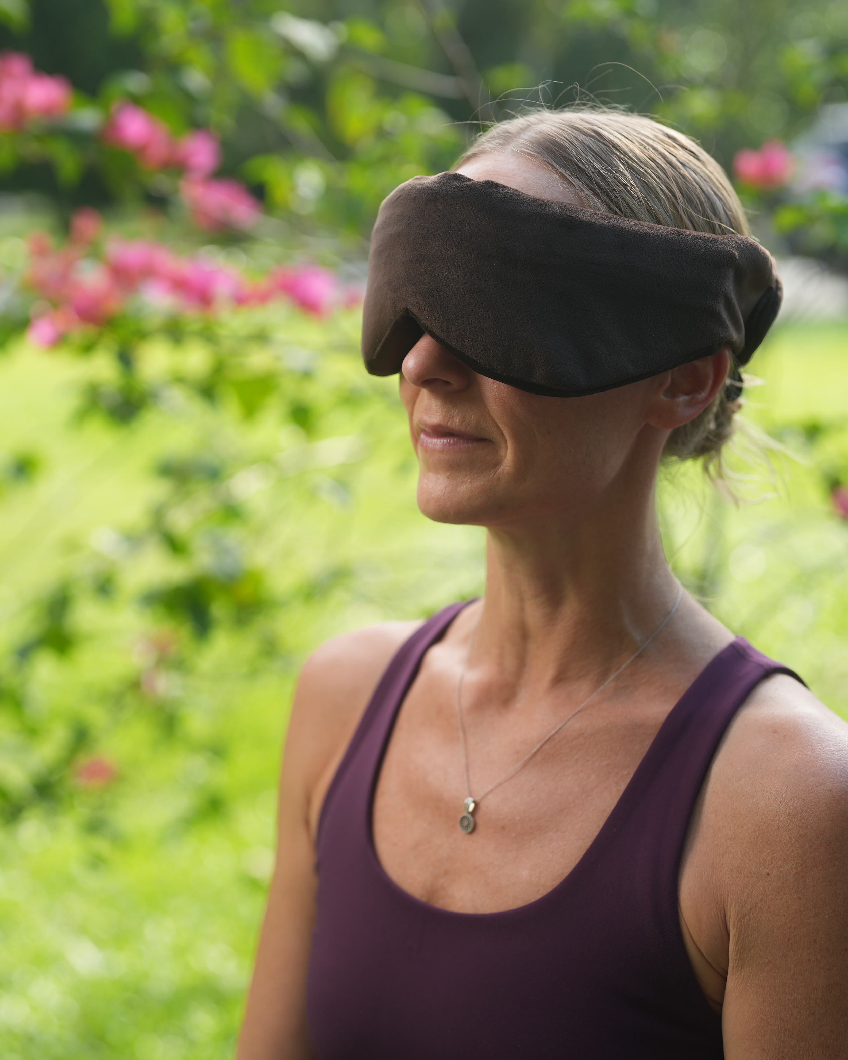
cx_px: 274
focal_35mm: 71
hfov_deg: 21.5
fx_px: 2227
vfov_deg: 26.8
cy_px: 529
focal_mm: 50
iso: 100
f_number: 2.2
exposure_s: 1/400
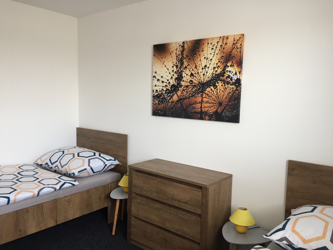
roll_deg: -0.8
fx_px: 279
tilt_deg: -5.8
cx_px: 166
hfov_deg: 61.7
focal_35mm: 29
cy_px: 125
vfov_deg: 48.2
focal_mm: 4.15
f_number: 2.2
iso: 50
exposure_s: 1/33
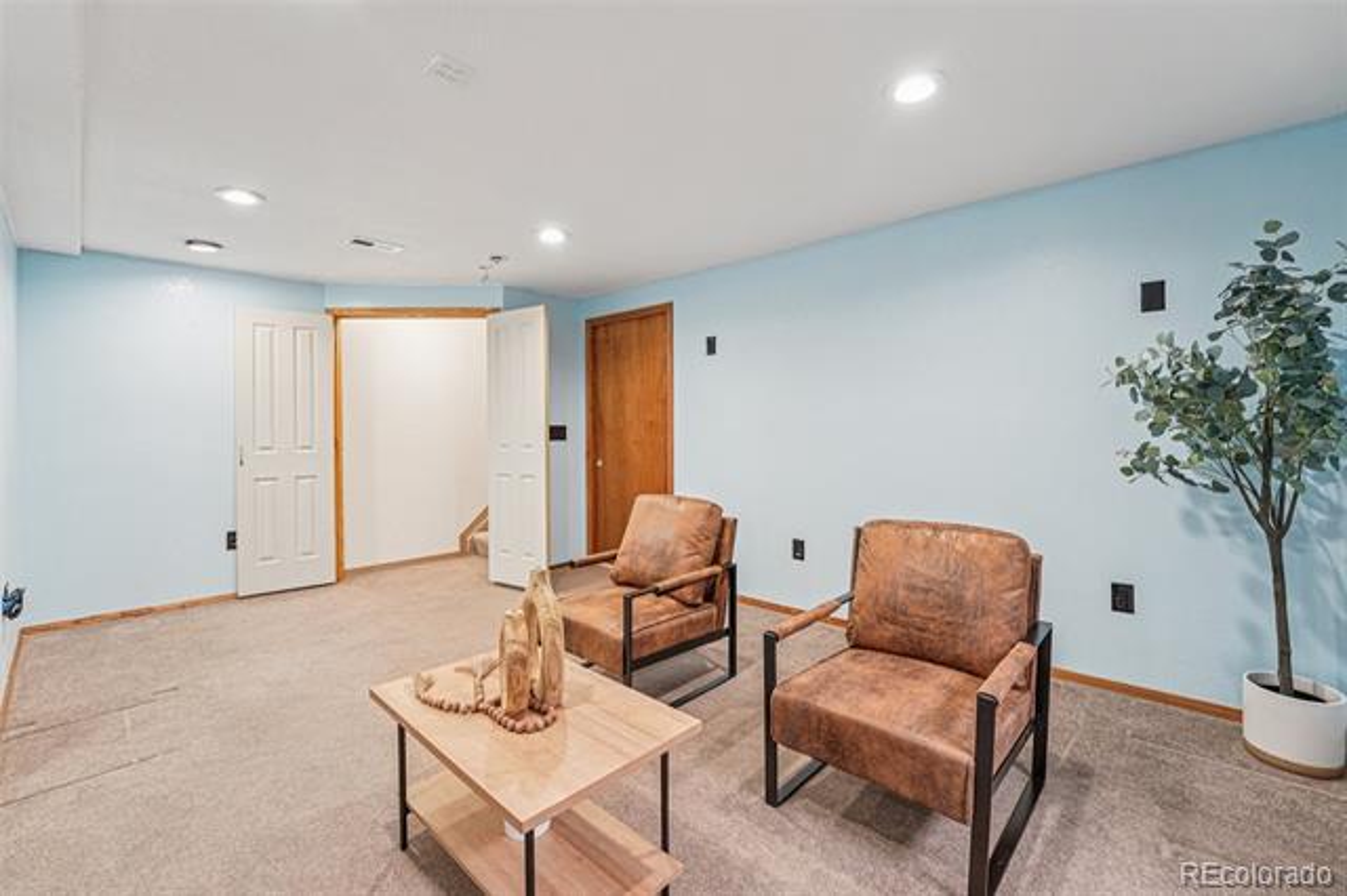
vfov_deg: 81.1
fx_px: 524
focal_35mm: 14
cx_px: 674
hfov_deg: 104.3
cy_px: 448
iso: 400
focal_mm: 14
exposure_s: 1/8
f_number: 8
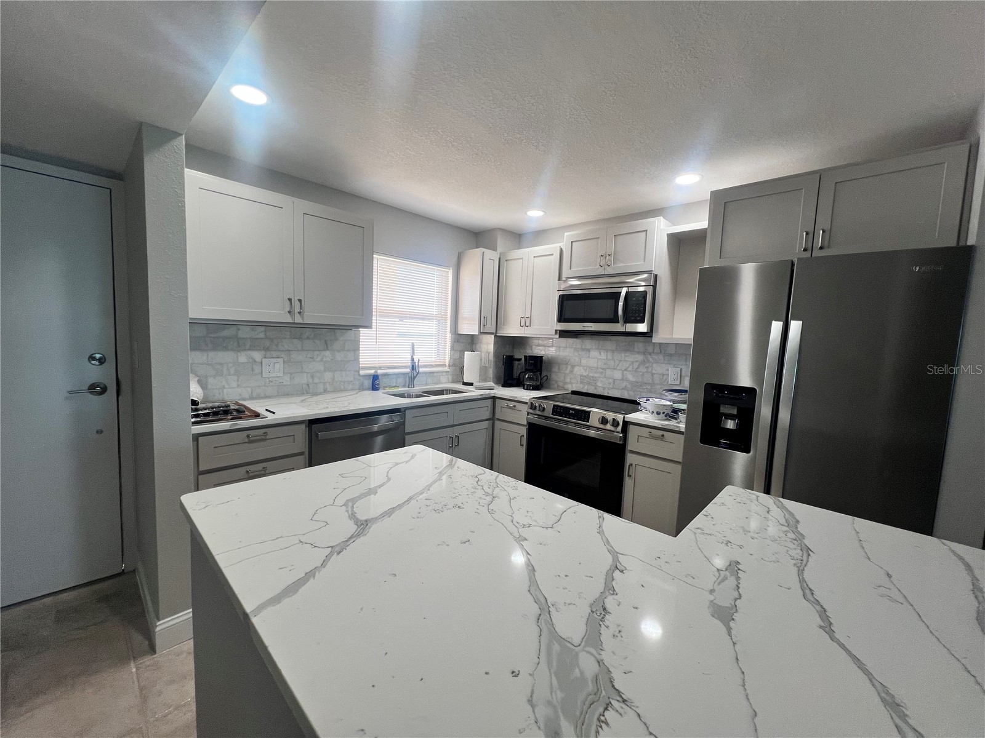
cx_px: 492
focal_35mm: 13
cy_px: 369
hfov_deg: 106.2
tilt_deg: -4.6
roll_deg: -1.9
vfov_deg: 89.9
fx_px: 370
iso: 100
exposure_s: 1/120
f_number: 1.8
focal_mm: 1.57
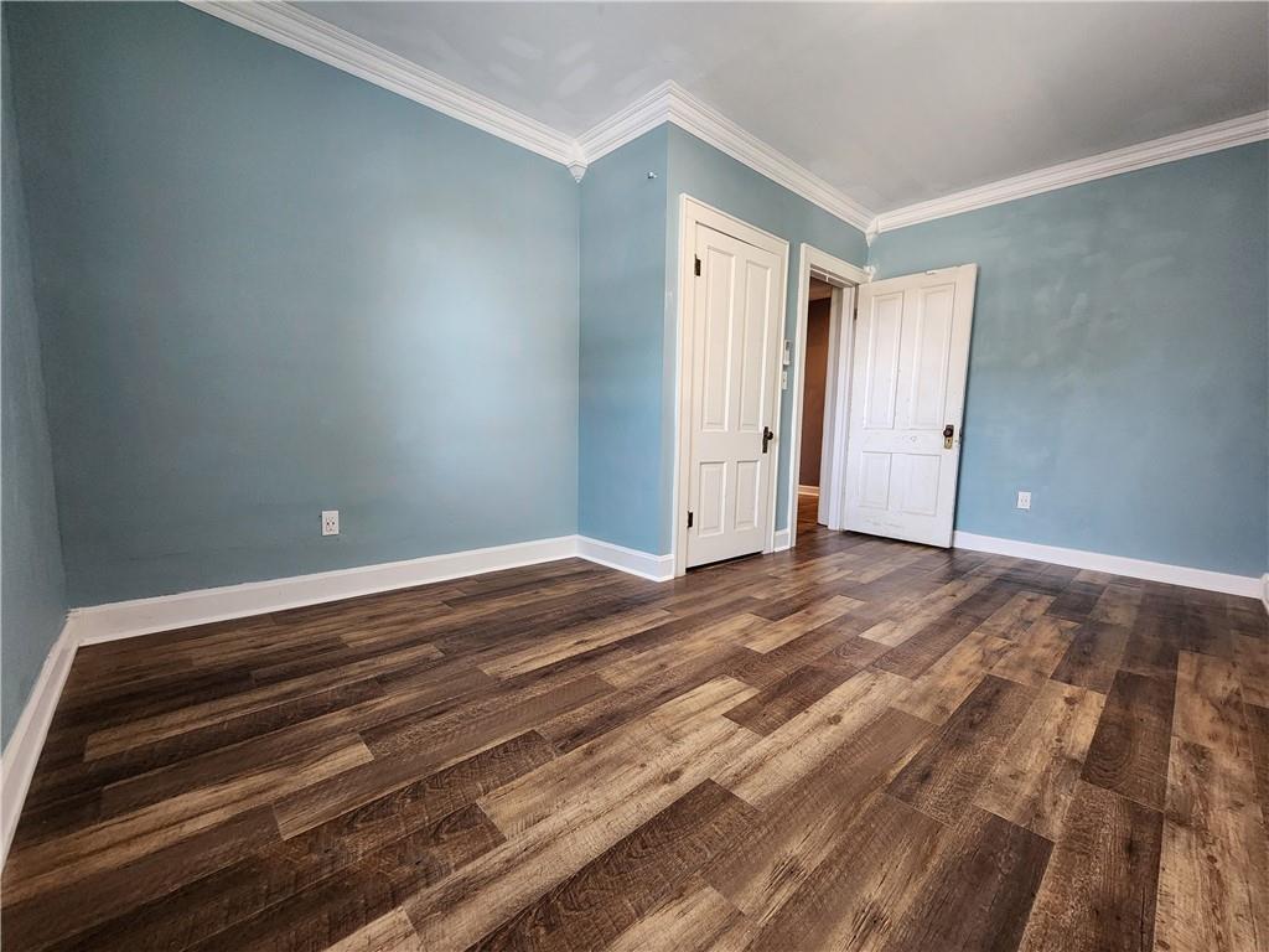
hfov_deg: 106.2
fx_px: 477
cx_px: 634
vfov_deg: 89.9
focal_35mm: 13
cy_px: 476
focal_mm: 2.2
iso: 400
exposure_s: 1/60
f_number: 2.2
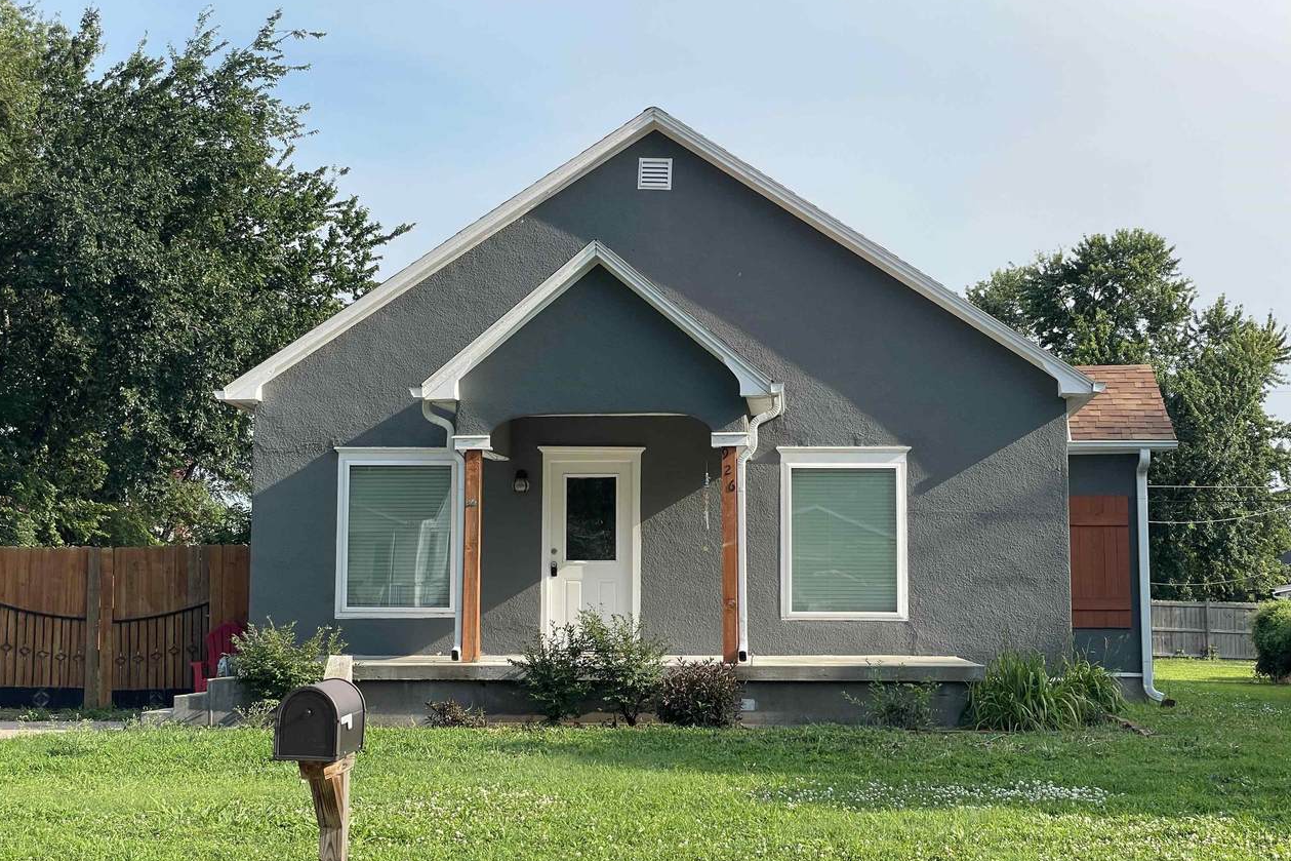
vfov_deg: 24.6
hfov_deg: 36.3
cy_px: 430
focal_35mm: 55
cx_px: 652
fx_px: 1972
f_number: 2
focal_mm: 6
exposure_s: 1/959
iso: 25
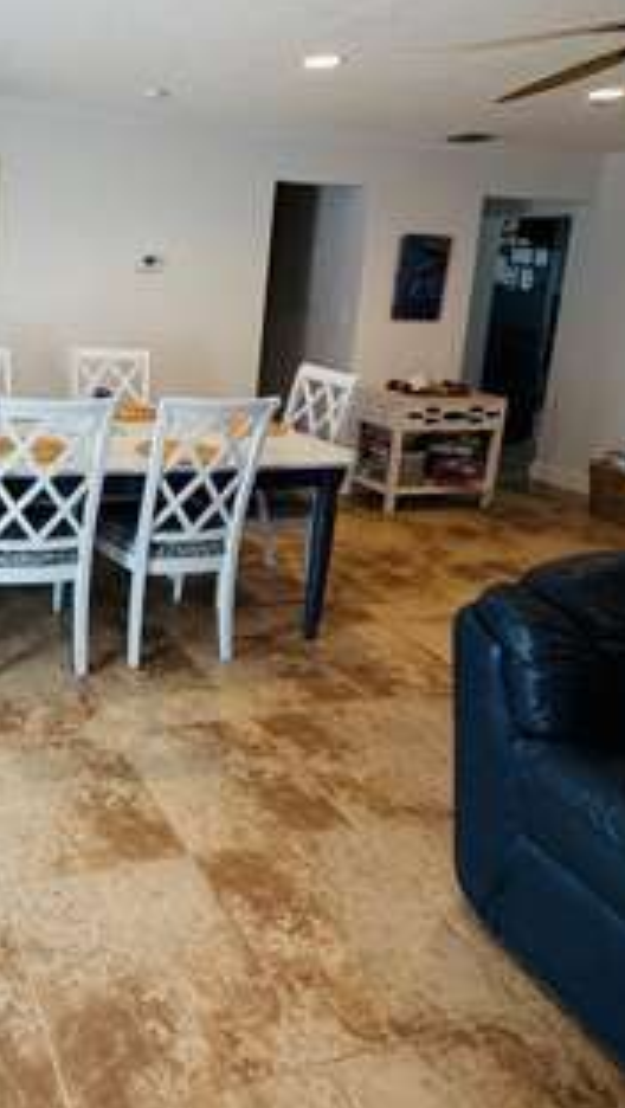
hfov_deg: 40.1
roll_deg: -2.0
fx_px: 735
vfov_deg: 72.1
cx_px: -7
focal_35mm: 25
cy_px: 380
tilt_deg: -8.2
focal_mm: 2.22
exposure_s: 1/120
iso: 125
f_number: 2.2
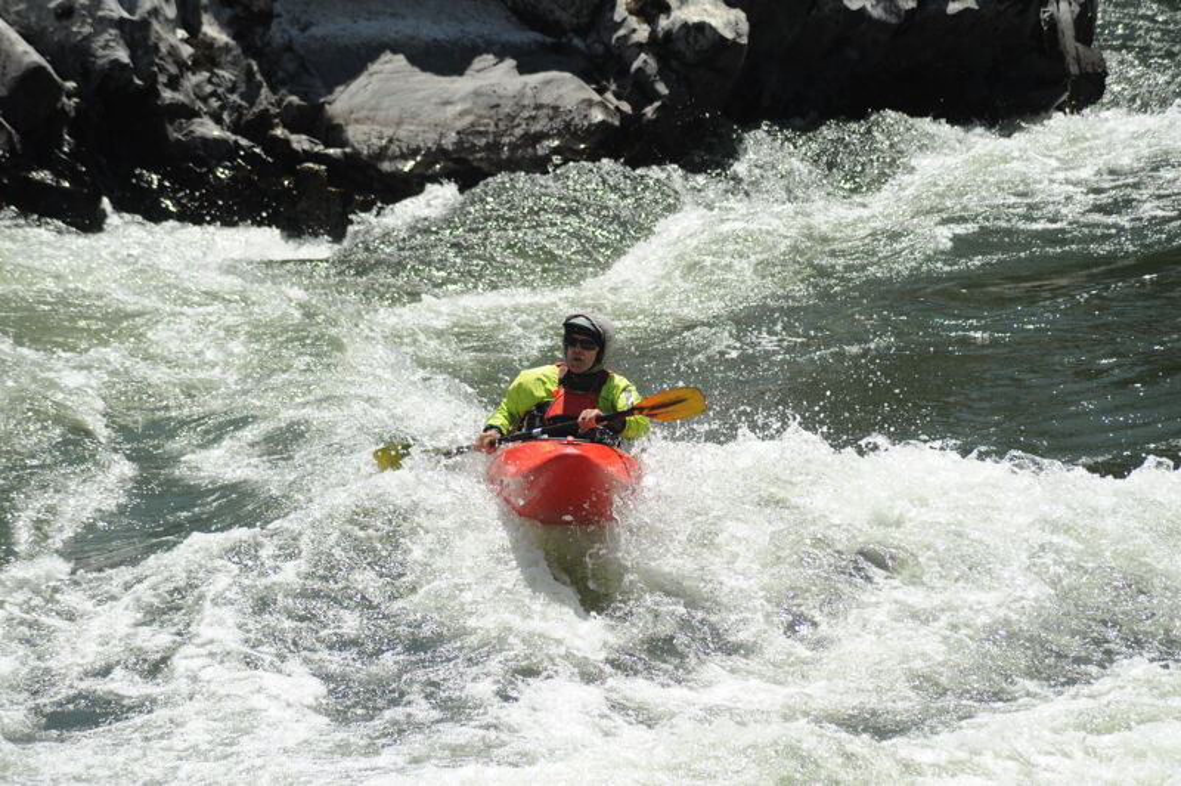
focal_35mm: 250
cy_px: 393
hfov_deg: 8.2
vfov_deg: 5.5
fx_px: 8194
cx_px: 590
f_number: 7.1
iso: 250
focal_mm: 250
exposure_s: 1/800
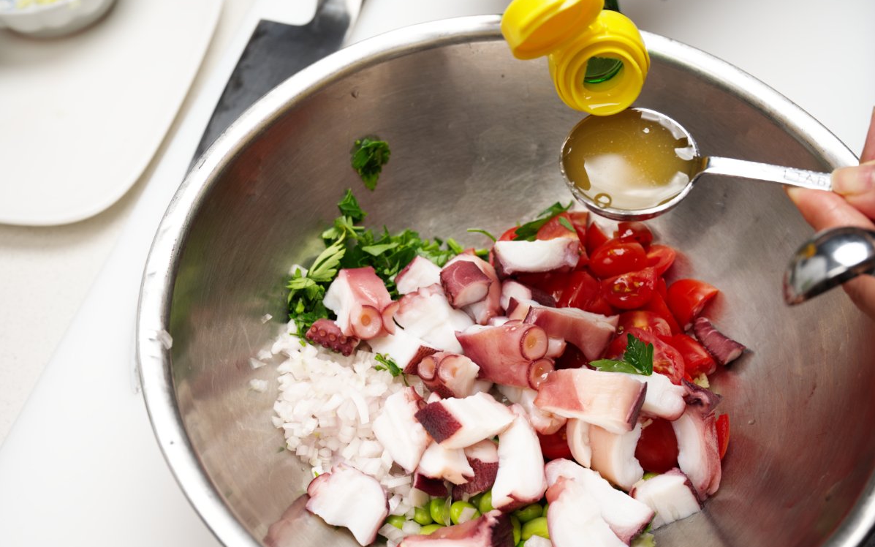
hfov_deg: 41.8
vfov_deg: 26.9
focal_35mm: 48
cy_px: 283
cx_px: 438
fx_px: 1145
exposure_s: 1/80
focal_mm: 47
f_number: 8
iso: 100
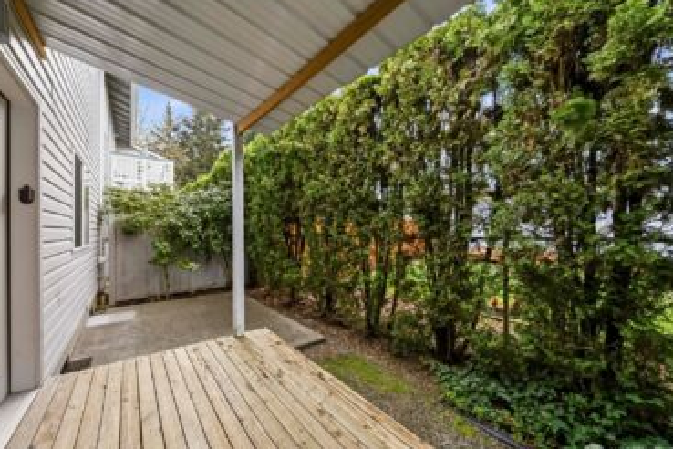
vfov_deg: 85.4
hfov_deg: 108.3
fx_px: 243
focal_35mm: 13
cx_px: 323
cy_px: 227
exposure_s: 1/30
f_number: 7.1
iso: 160
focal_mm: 12
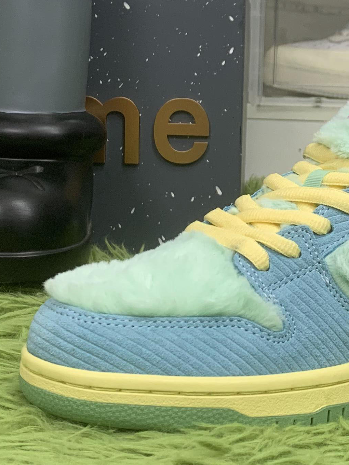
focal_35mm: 77
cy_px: 139
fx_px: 1035
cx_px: 299
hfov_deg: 18.9
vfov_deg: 25.1
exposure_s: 1/65
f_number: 1.8
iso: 100
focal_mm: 4.25
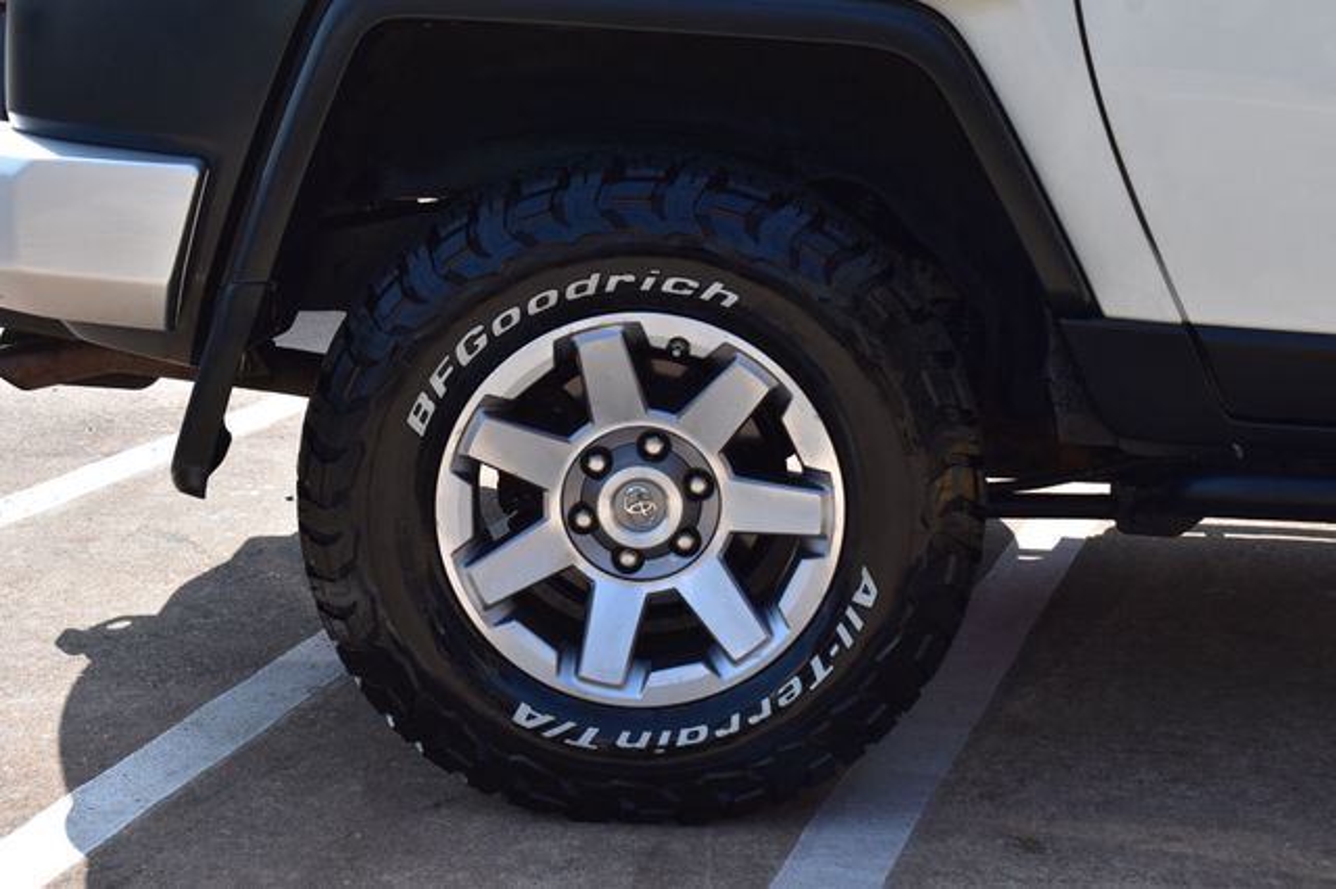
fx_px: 2504
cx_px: 668
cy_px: 444
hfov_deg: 29.9
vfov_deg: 20.1
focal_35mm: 68
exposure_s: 1/400
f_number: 11
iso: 400
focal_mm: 45
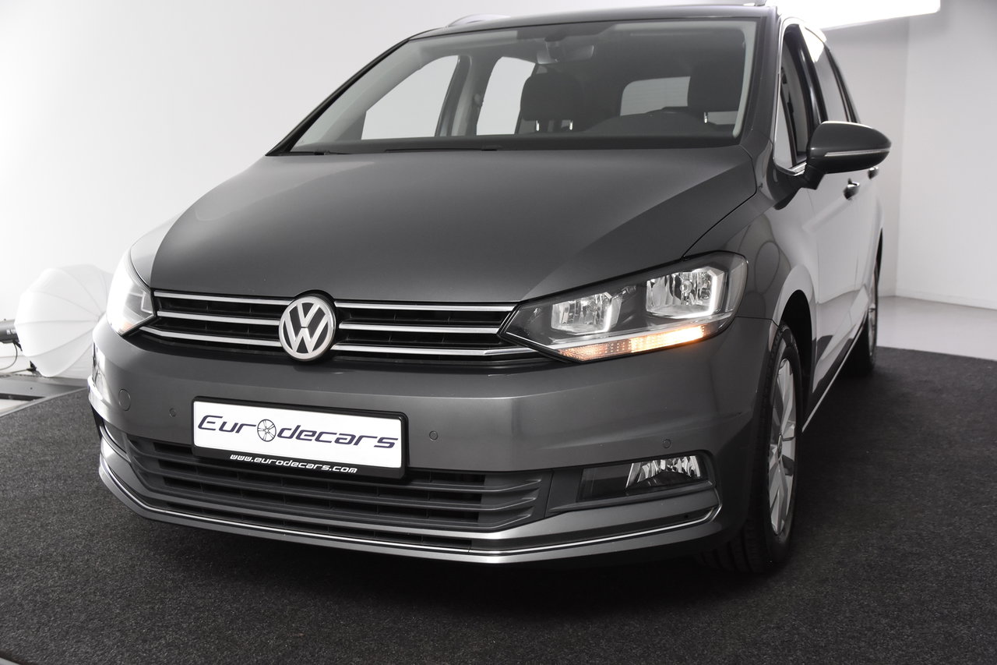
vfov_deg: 31.9
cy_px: 332
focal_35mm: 42
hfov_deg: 46.4
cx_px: 498
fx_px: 1163
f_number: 5
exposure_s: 1/100
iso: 1600
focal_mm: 28
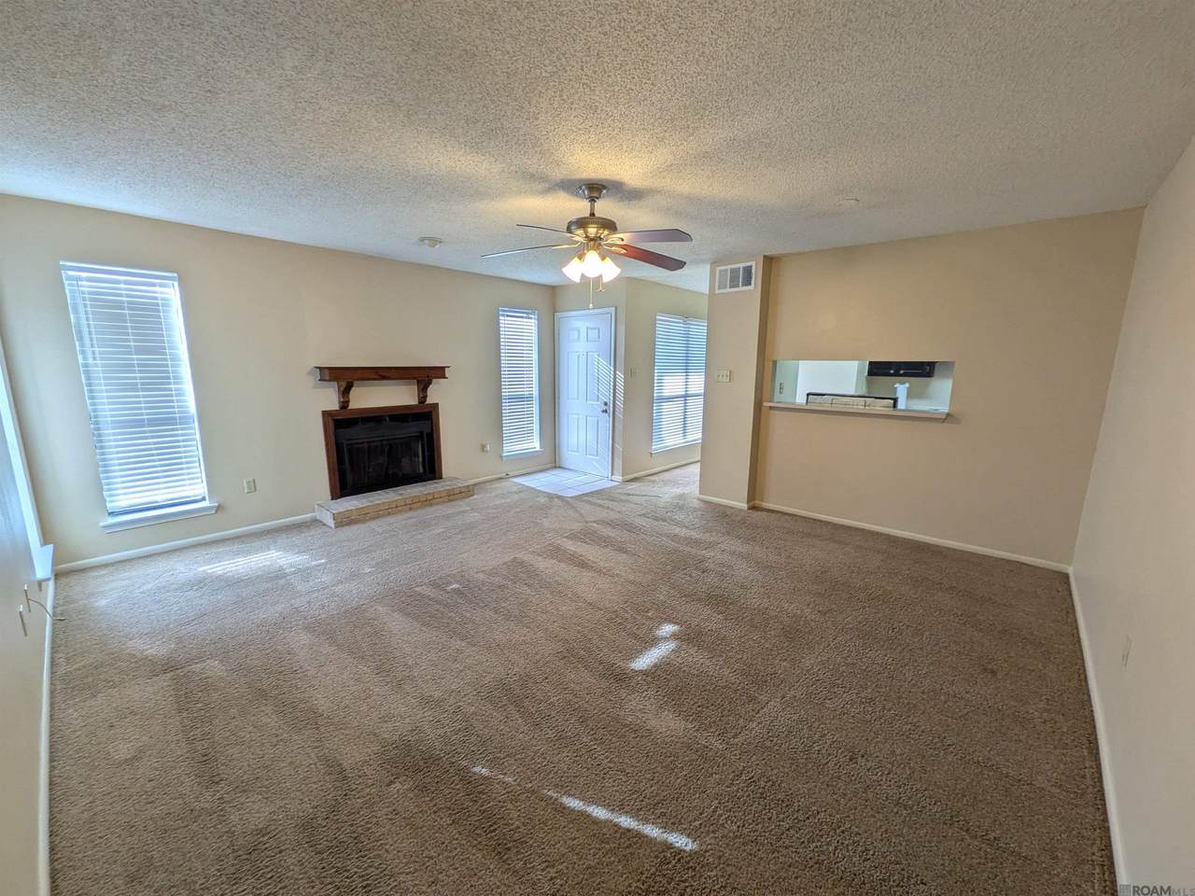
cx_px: 598
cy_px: 448
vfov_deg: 85.7
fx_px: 483
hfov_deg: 102.1
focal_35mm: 14
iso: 97
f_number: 2.2
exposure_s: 1/120
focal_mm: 1.85
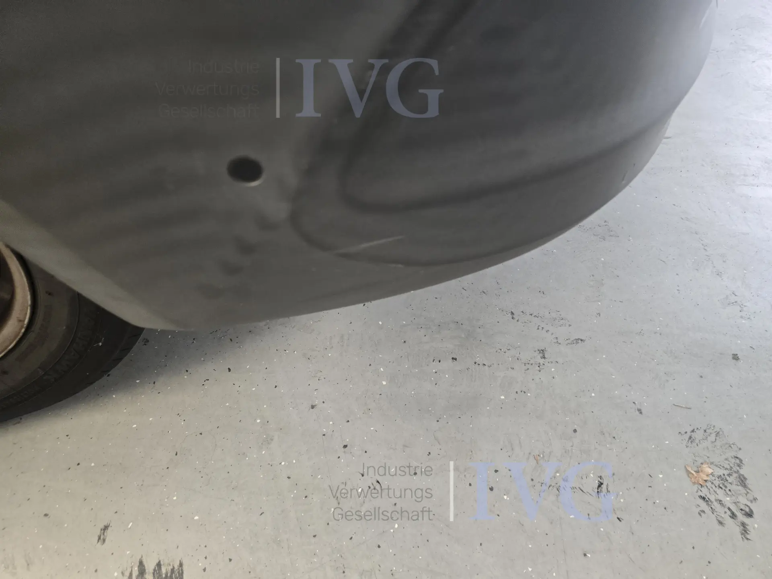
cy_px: 290
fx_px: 513
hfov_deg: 73.9
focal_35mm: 23
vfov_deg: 58.9
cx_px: 386
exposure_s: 1/120
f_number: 1.7
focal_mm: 6.3
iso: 200
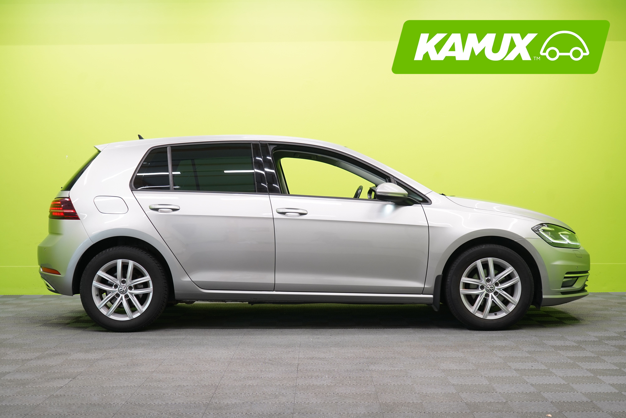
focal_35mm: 50
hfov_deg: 39.6
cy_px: 209
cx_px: 313
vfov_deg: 27.0
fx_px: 869
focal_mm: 50
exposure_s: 1/25
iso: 400
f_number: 5
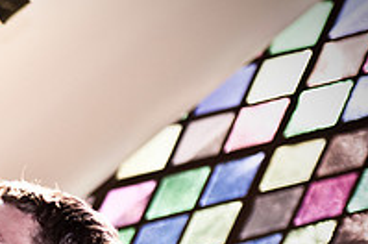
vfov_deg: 5.2
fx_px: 2674
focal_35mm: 262
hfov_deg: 7.8
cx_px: -67
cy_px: 223
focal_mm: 60
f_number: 2.8
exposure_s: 1/250
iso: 200
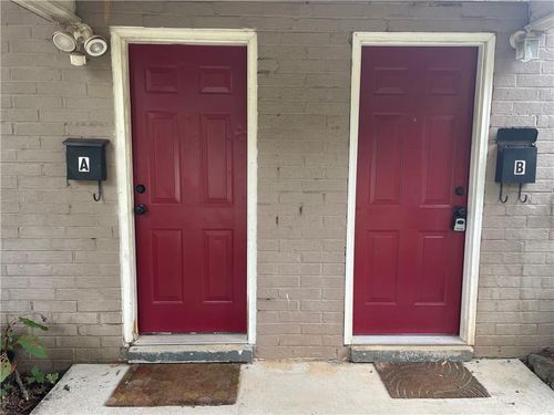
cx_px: 277
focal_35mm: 26
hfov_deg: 67.3
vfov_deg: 53.1
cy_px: 208
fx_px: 416
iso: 64
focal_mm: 4.2
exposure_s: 1/121
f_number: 1.6
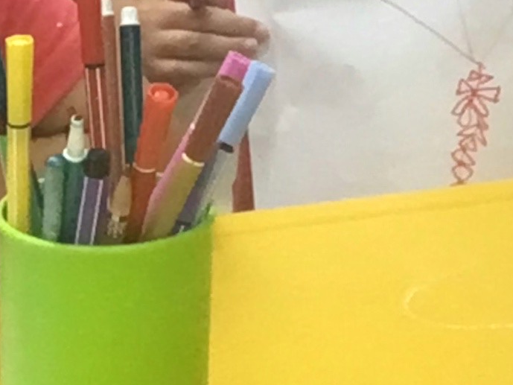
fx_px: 1660
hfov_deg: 17.5
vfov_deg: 12.5
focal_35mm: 112
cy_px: -200
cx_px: 373
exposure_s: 1/33
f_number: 2.2
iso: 320
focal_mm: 2.65
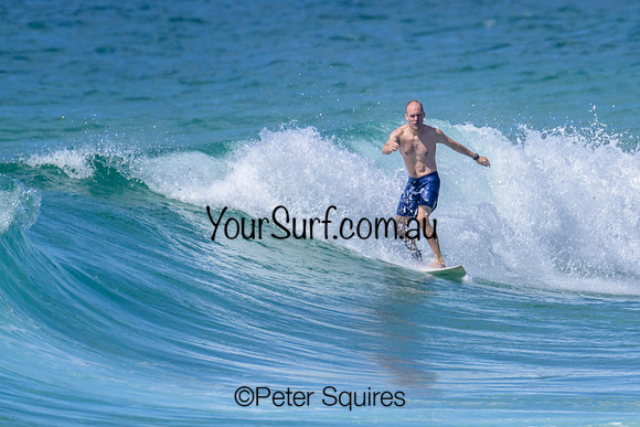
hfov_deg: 1.9
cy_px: 163
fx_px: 19544
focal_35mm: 1099
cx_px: 440
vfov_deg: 1.3
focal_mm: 800
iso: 640
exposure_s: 1/2000
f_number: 11
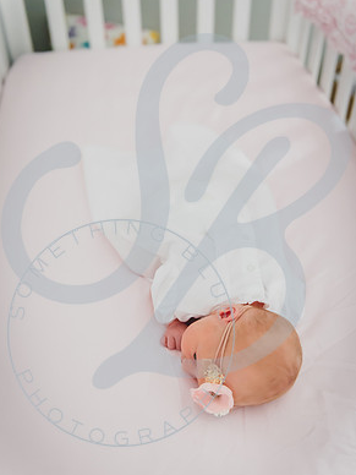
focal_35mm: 39
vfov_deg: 47.9
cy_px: 240
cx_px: 176
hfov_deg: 36.8
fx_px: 535
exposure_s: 1/125
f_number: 2.8
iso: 2500
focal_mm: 35
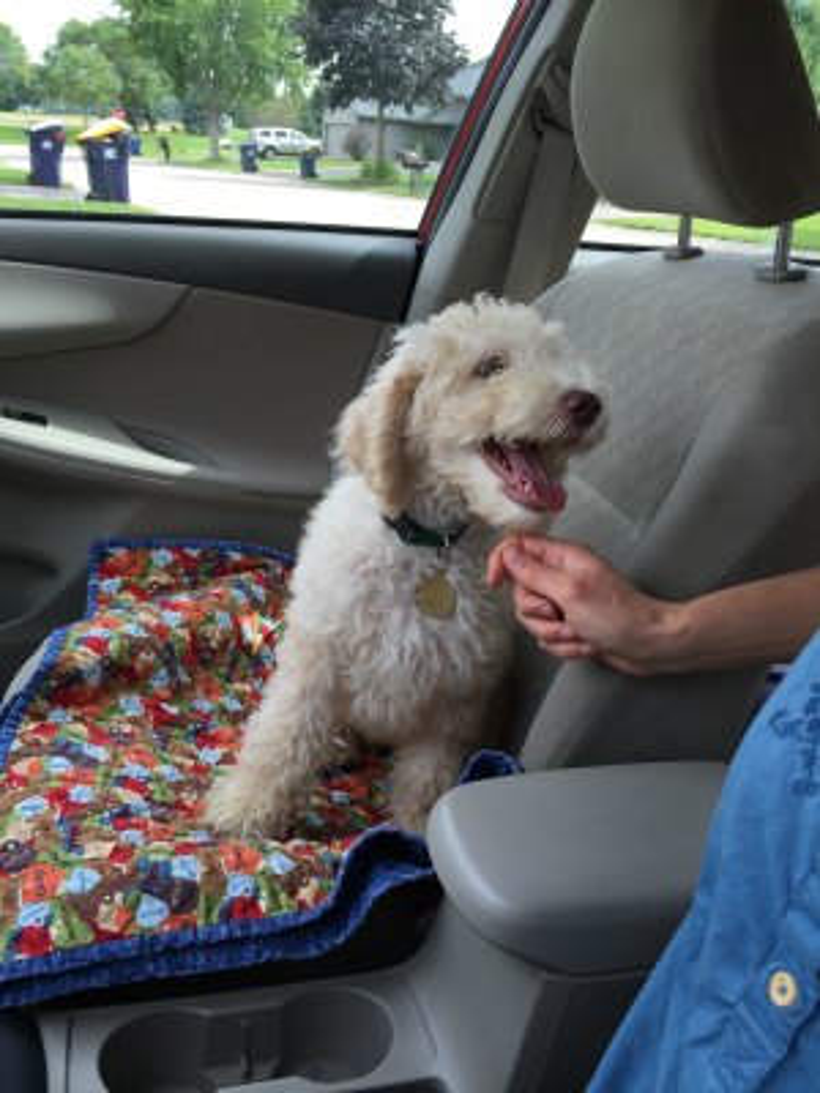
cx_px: 410
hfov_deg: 48.2
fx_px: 916
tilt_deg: -23.2
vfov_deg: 61.7
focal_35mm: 29
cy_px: 546
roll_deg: -3.9
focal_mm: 4.15
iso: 32
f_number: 2.2
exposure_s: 1/278
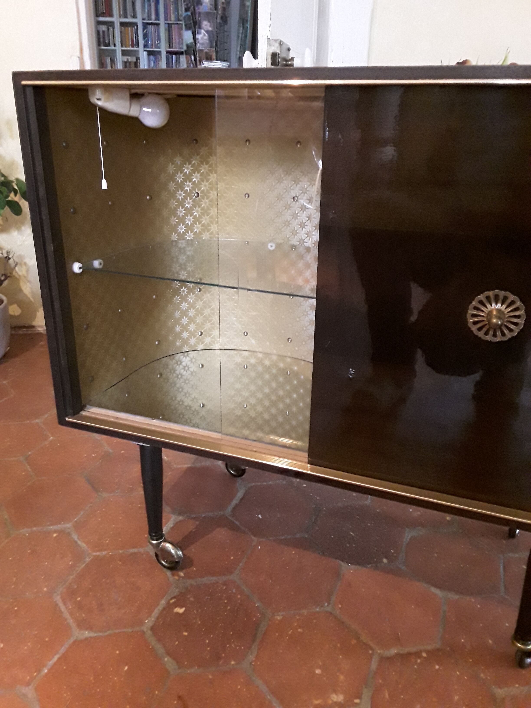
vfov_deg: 65.3
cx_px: 266
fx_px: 552
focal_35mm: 27
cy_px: 354
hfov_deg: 51.4
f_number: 1.9
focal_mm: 2.91
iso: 640
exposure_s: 1/17
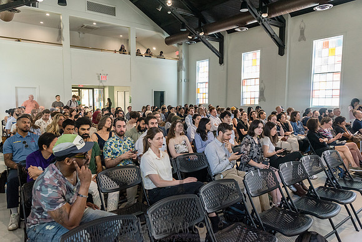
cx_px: 181
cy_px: 121
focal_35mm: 25
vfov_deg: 51.8
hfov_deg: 72.1
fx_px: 249
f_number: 4
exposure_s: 1/250
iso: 4000
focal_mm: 24
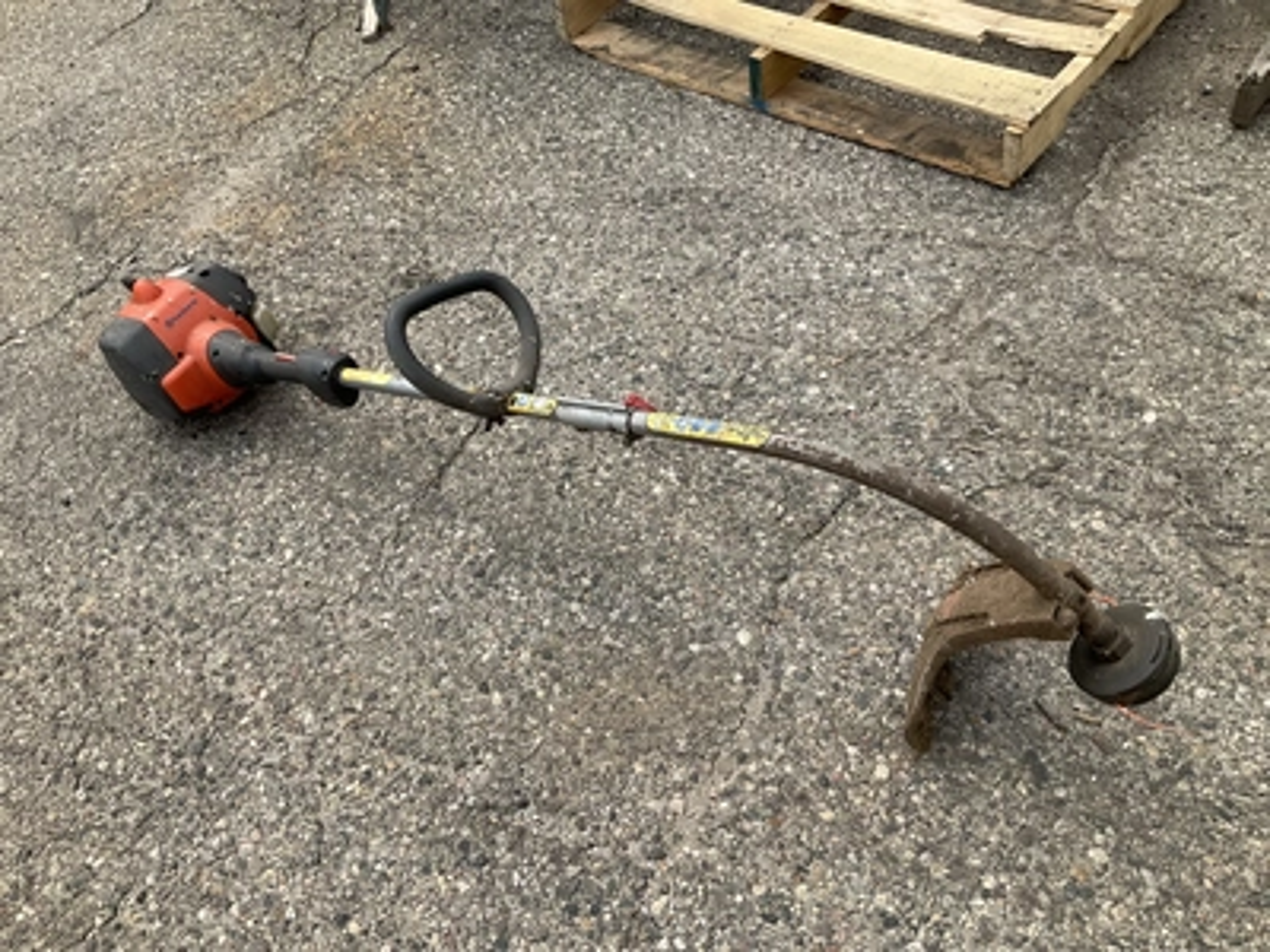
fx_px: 1064
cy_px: 476
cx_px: 635
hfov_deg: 61.7
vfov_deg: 48.2
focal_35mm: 29
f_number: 1.8
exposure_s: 1/1534
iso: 25
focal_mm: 3
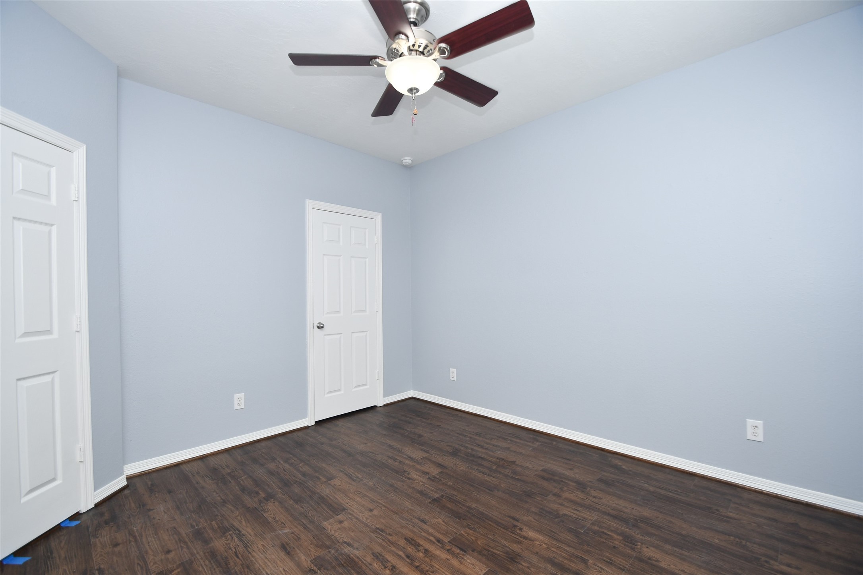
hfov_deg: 100.4
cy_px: 288
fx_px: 360
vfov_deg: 77.3
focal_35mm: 15
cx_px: 432
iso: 160
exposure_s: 1/100
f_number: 4.5
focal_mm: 10
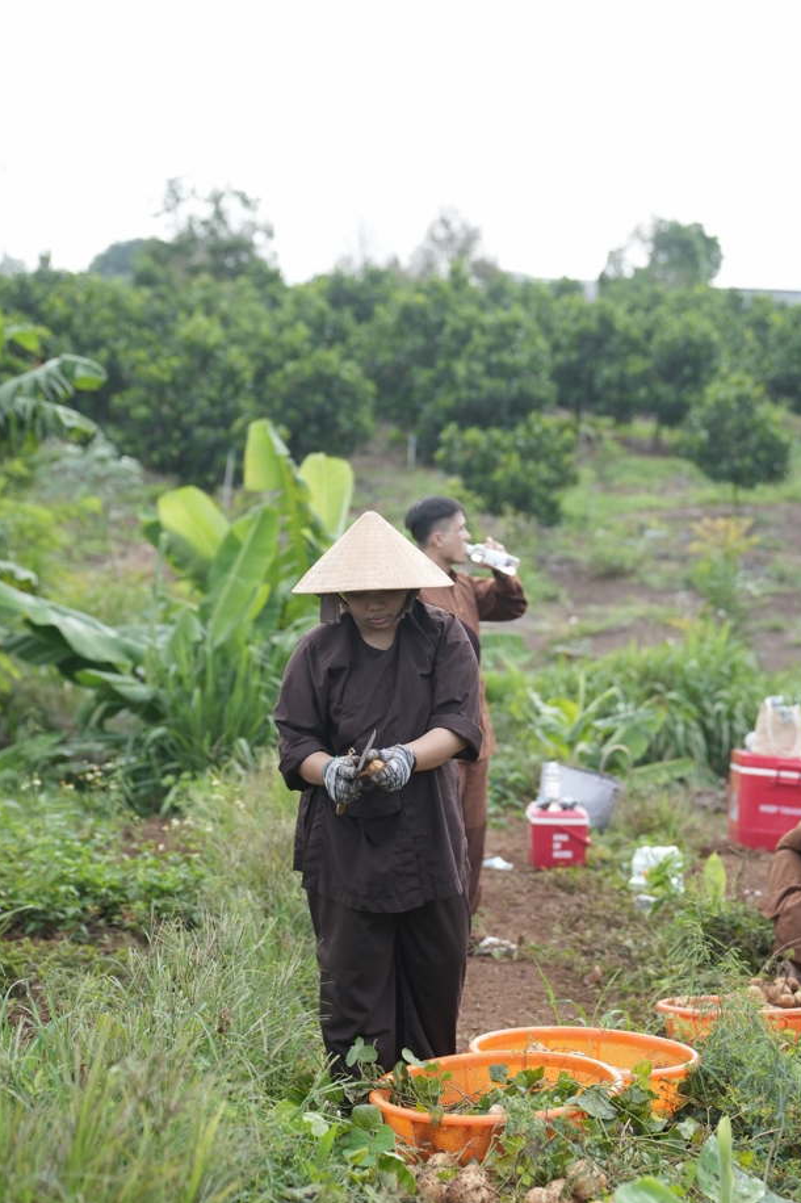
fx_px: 2739
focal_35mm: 82
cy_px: 586
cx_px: 423
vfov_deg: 24.8
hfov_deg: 16.6
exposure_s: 1/1000
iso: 400
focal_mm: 77
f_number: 3.2
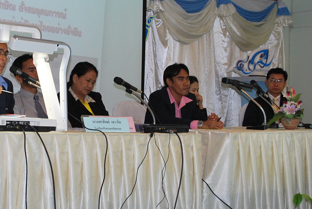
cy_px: 79
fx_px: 625
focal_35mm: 72
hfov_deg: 27.7
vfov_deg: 19.0
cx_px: 86
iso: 400
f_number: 5
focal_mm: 28
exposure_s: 1/25
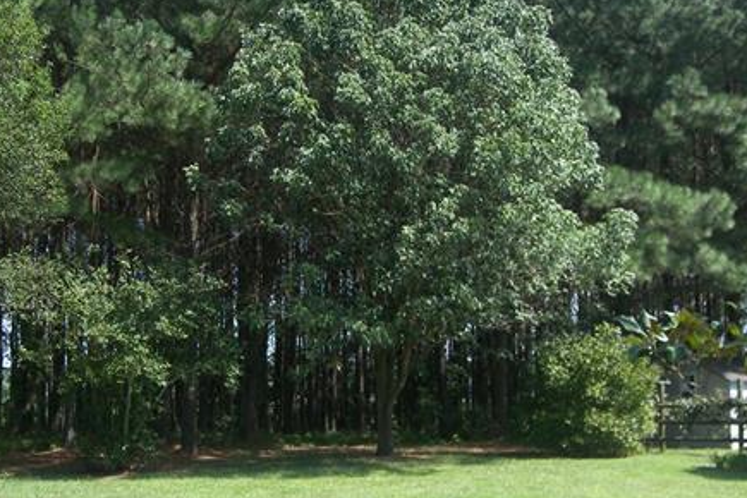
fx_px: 1017
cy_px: 321
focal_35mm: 49
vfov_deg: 27.4
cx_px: 282
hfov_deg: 40.1
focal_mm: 6.7
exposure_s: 1/500
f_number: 3.2
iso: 100
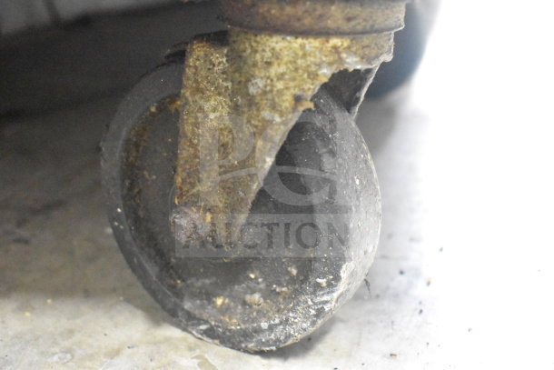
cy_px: 185
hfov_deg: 42.3
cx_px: 277
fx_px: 716
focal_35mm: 46
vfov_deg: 29.0
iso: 18000
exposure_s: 1/50
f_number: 4.2
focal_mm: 31
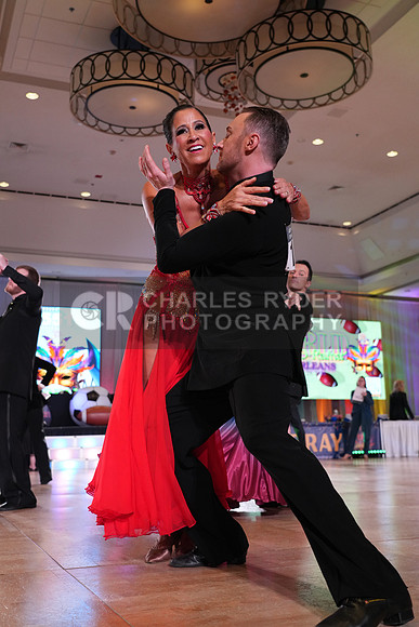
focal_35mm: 36
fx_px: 628
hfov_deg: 36.9
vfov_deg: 53.1
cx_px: 210
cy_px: 314
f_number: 4
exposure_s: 1/500
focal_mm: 36
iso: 2500
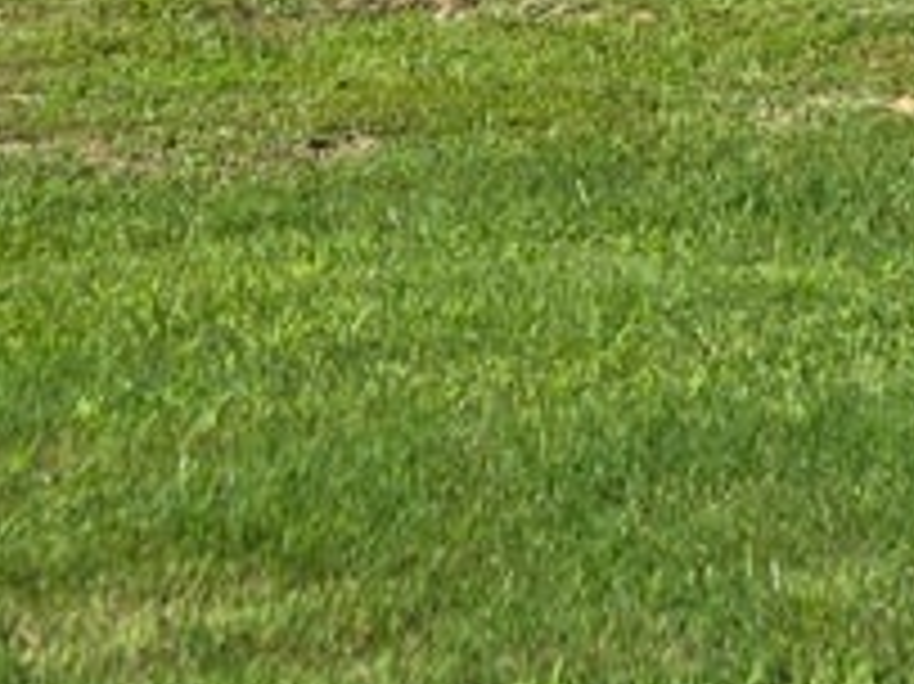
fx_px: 4090
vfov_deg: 9.1
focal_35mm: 155
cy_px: -612
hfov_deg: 12.1
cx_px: 1389
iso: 40
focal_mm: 5.4
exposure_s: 1/2921
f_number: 1.8
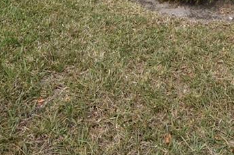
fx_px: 455
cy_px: -131
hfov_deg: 28.7
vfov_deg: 16.2
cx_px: 158
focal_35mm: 70
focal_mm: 10
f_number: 8
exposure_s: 1/500
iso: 200
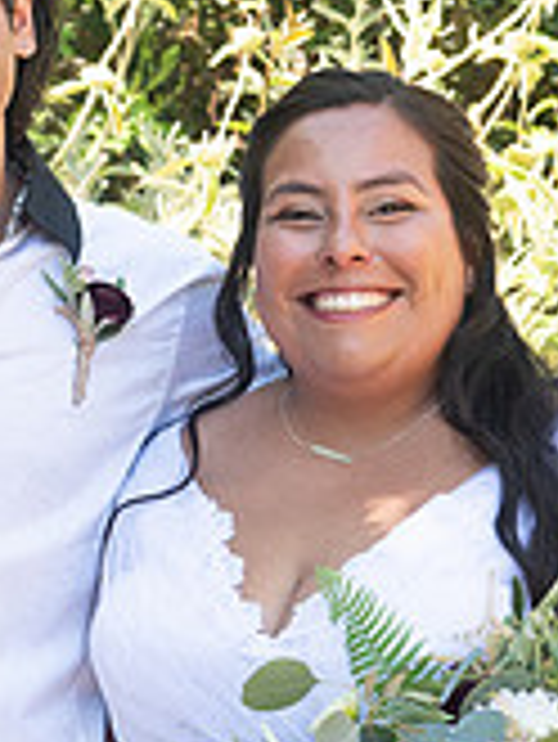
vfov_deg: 11.2
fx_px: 3778
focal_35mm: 176
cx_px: -108
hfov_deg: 8.4
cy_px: 438
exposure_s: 1/400
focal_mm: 52
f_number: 4.5
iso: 640
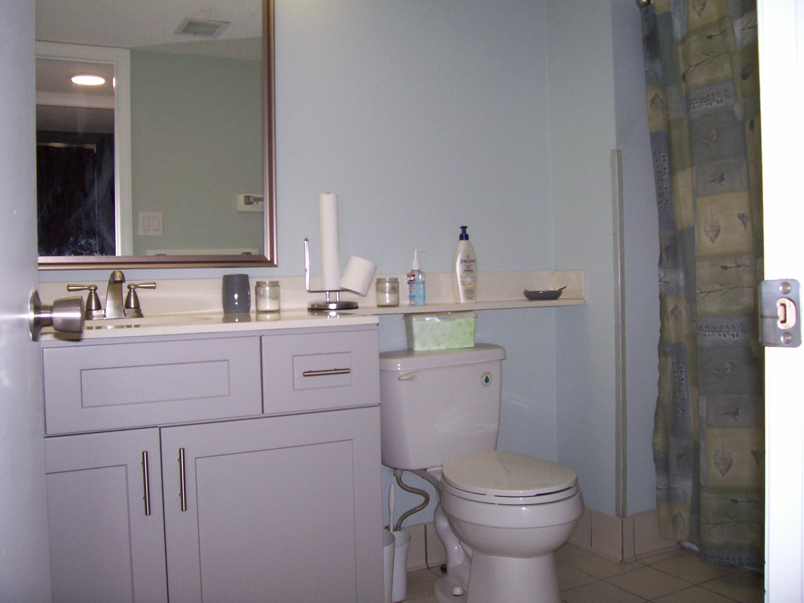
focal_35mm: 34
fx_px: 790
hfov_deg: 54.0
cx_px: 402
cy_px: 302
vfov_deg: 41.8
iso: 140
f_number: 2.7
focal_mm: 5.6
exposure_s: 1/112
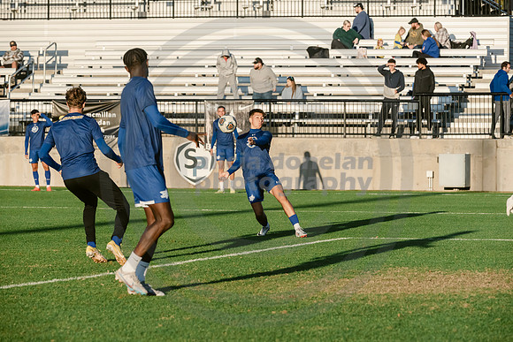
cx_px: 256
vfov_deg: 6.9
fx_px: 2851
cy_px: 171
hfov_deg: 10.3
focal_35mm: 200
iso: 1250
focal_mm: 200
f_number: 7.1
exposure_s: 1/4000
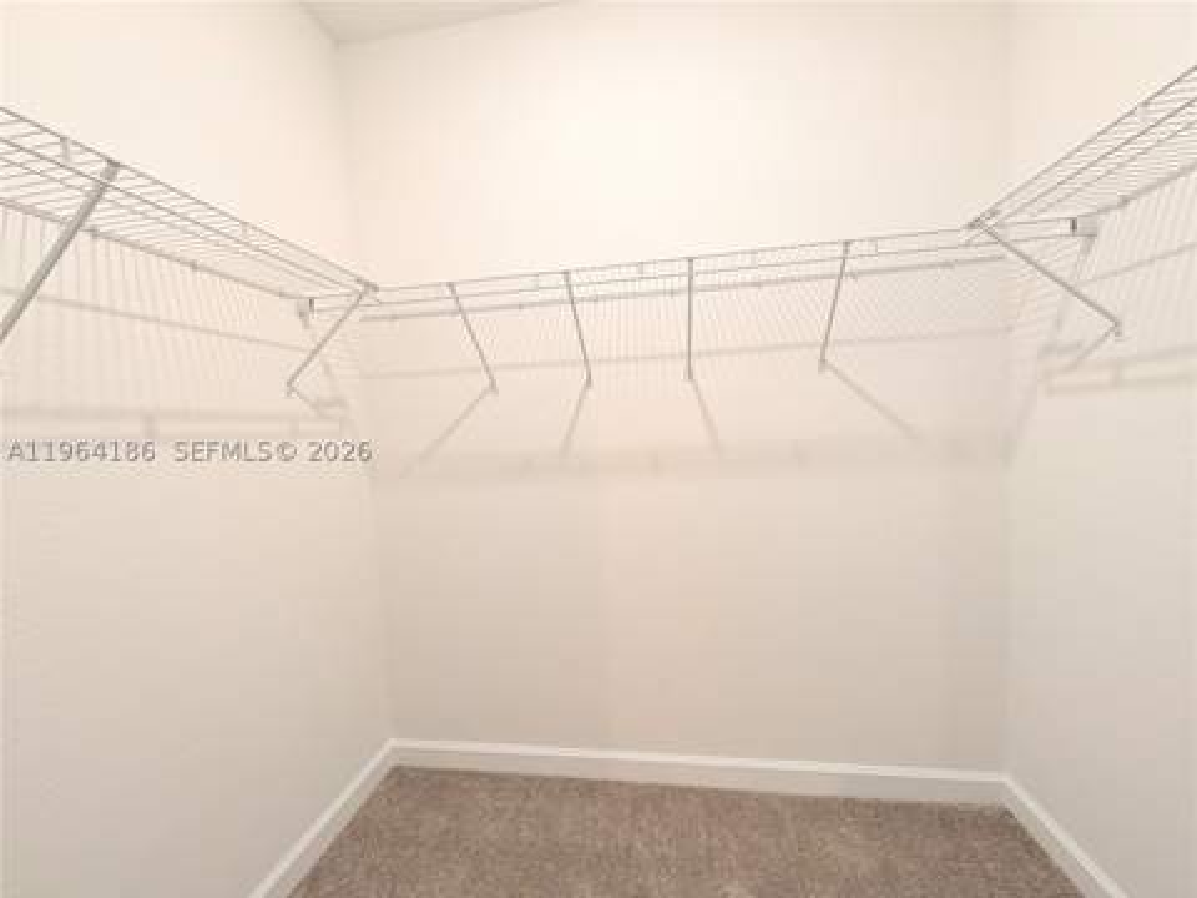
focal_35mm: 12
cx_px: 598
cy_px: 449
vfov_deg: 94.5
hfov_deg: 110.5
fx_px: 415
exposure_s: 1/120
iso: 403
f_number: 1.7
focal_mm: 2.02
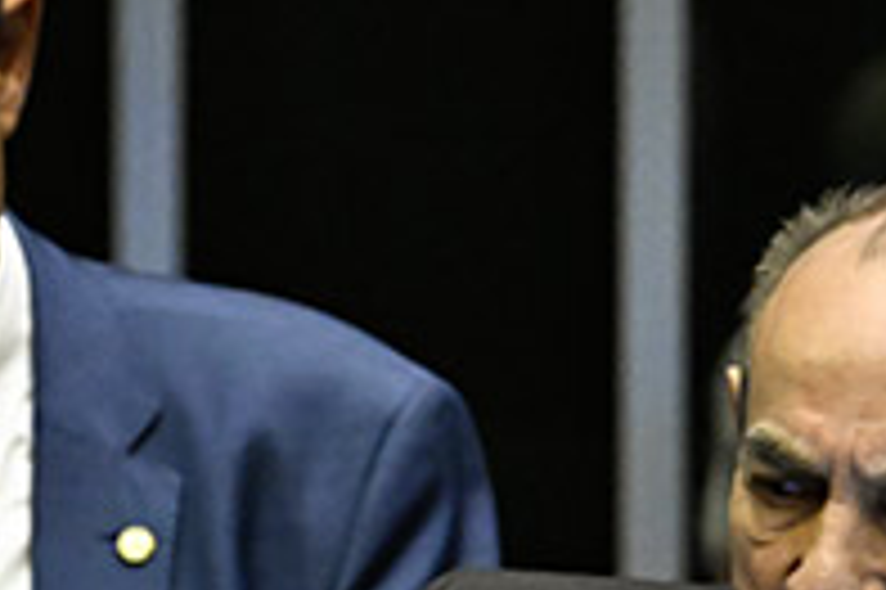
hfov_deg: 1.2
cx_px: -301
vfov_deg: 0.8
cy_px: 1135
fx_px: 42885
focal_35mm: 1744
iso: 8000
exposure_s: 1/200
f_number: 4.5
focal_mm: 400
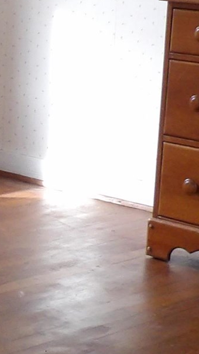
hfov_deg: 8.5
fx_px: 1247
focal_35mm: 133
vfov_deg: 16.1
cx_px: -251
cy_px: 142
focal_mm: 4.3
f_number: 3.2
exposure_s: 1/33
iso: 200
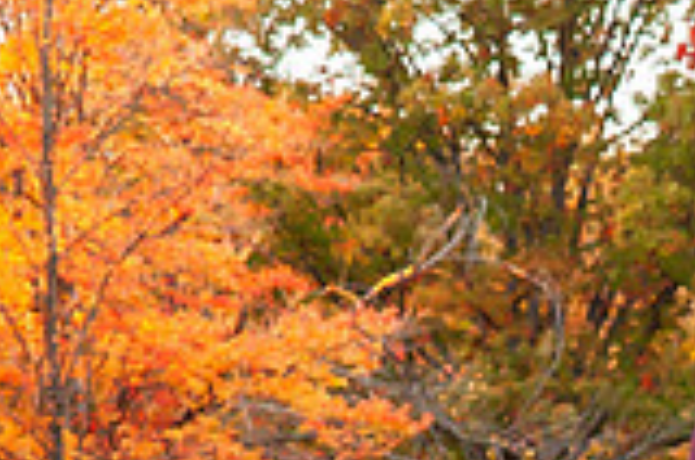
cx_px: 917
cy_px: 672
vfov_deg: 4.6
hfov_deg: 6.8
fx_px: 5761
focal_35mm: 299
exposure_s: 1/200
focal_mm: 65
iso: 800
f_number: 3.5
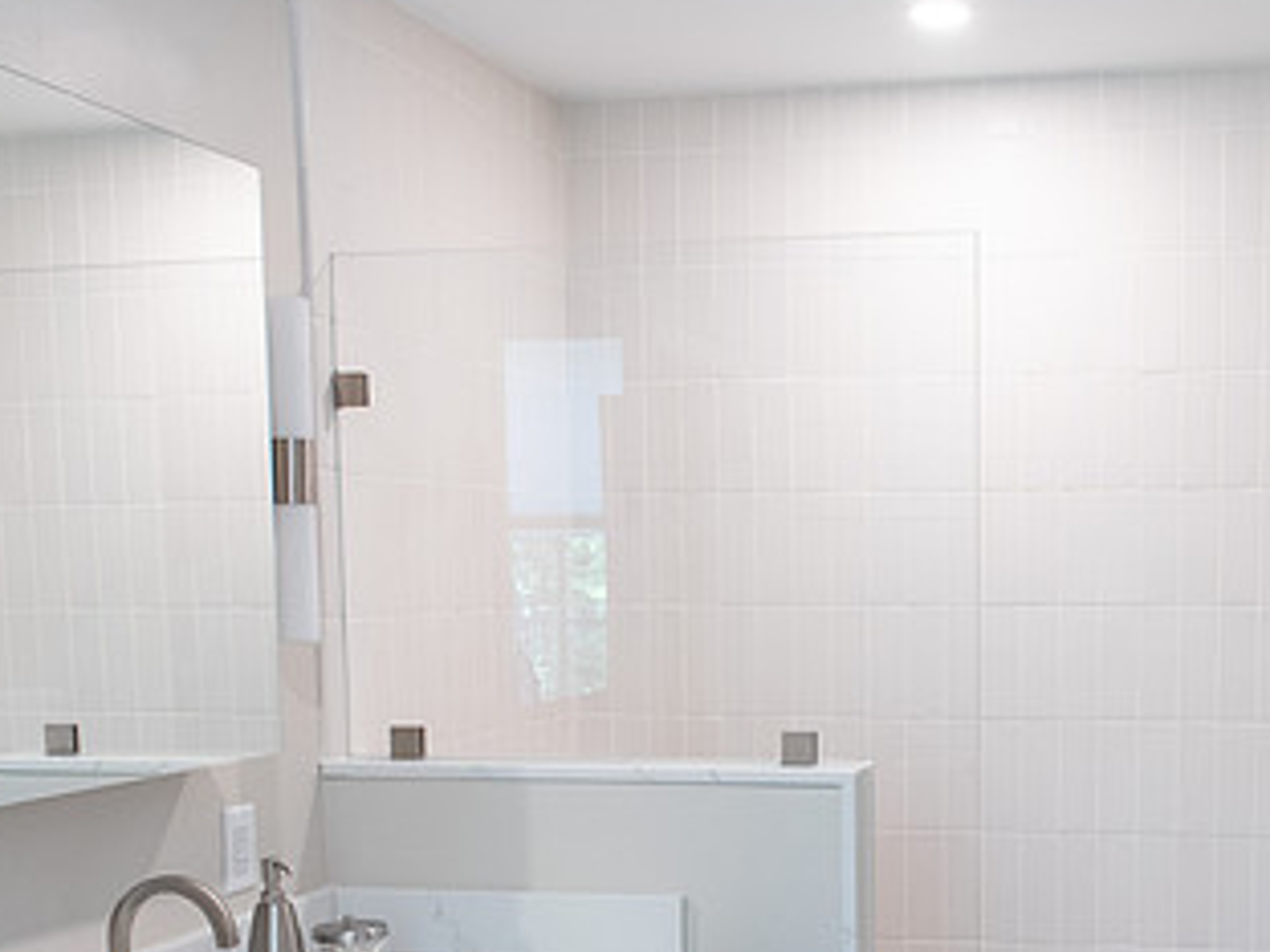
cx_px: 941
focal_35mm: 49
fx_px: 1798
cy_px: 728
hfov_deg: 38.0
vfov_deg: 29.2
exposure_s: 1/60
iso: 1600
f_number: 4
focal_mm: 24
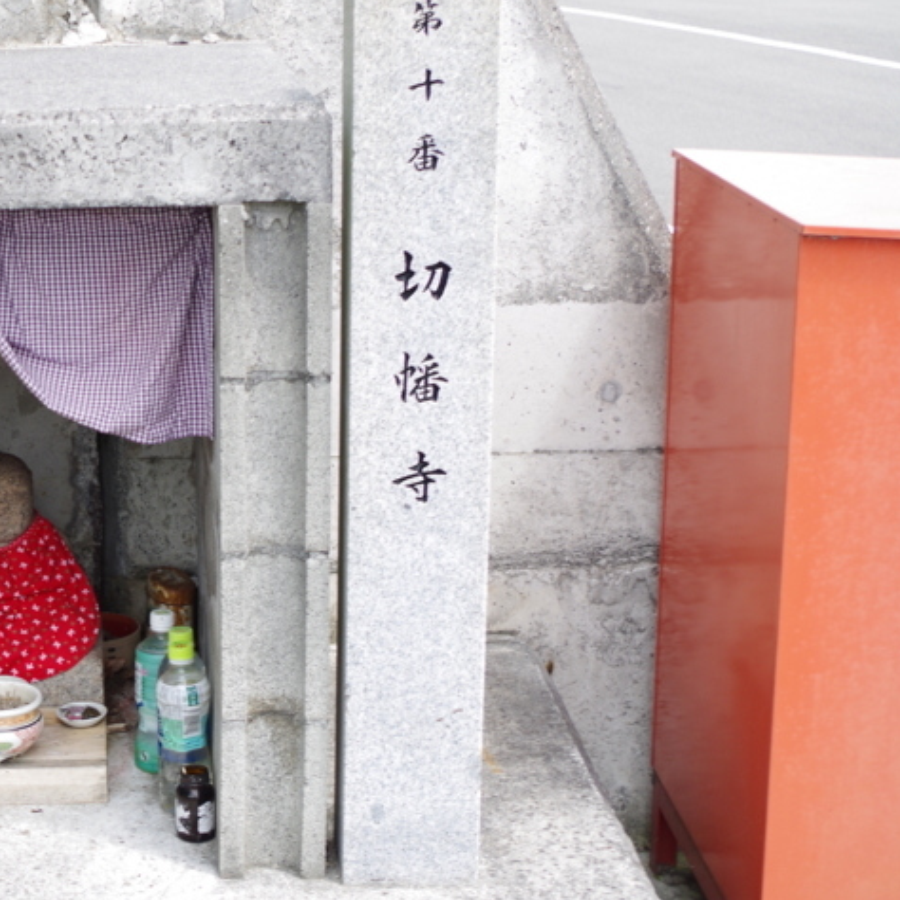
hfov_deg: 21.5
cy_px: 439
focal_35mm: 77
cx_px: -47
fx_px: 2265
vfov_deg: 22.5
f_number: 5
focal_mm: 28.13
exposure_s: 1/125
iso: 100
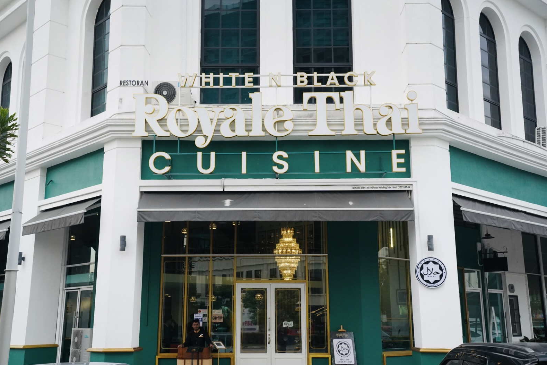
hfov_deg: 47.4
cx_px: 268
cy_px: 181
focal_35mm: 41
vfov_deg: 32.6
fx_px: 623
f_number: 3.5
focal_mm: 40
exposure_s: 1/8000
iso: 5000
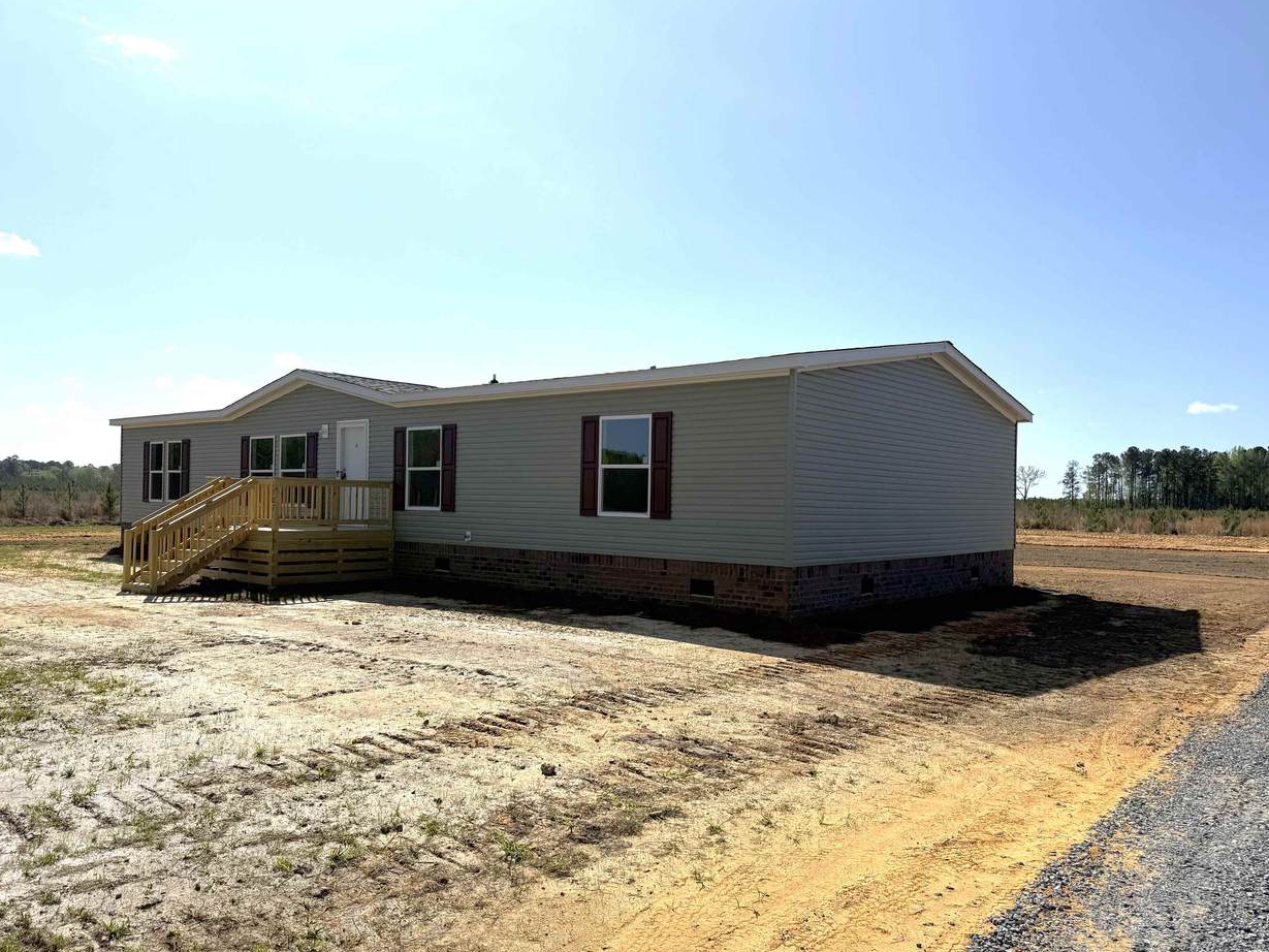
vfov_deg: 54.9
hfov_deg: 69.4
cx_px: 620
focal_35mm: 25
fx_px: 917
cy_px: 484
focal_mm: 6.76
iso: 80
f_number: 1.78
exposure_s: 1/11905
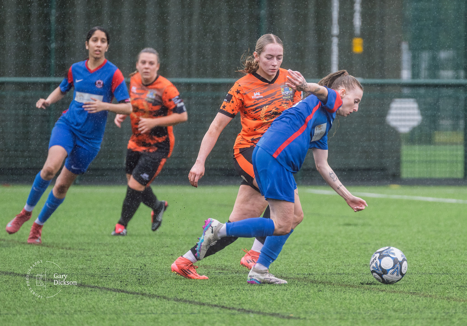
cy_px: 121
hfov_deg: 3.4
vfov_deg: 2.4
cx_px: 300
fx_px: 7910
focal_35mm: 601
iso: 1100
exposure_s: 1/1000
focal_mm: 400
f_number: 5.6
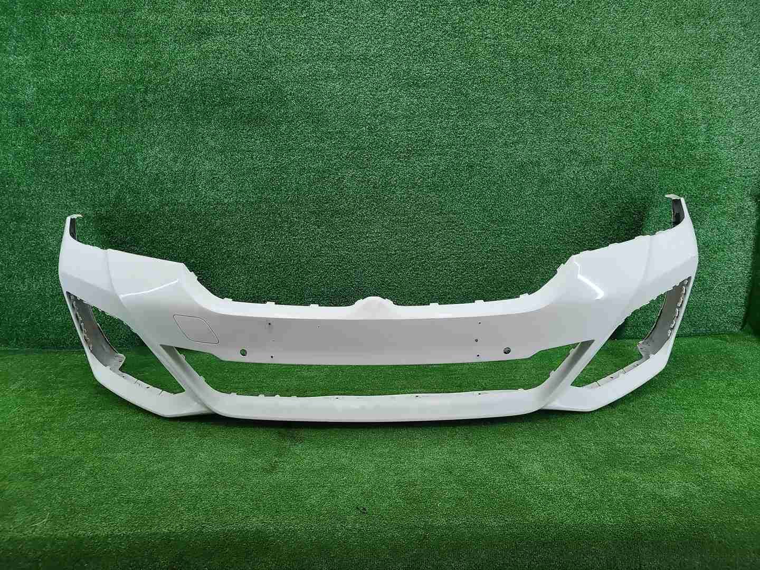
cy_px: 285
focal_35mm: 26
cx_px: 380
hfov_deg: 67.3
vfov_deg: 53.1
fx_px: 571
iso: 88
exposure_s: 1/50
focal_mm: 5.4
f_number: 1.8
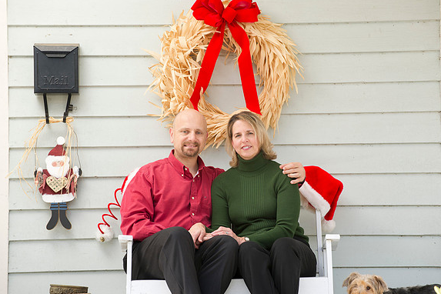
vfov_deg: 7.8
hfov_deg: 11.6
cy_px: 147
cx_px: 221
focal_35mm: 177
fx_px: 2168
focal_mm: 175
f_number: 5.6
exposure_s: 1/100
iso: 200
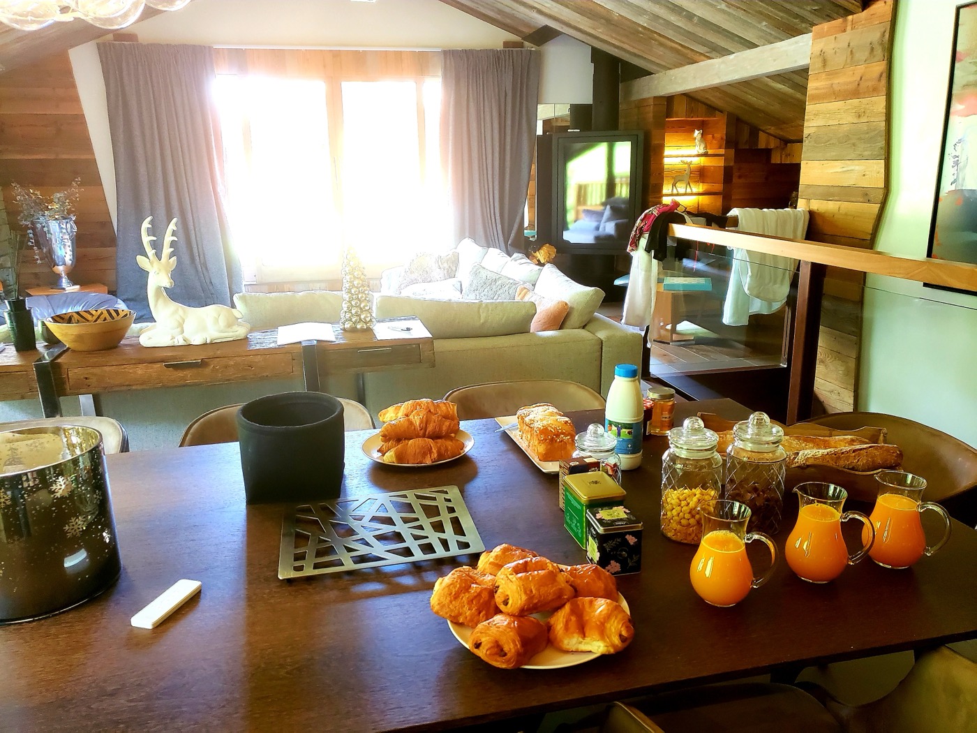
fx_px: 734
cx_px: 488
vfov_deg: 53.1
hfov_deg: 67.3
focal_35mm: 26
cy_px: 366
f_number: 1.5
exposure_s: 1/50
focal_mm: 4.3
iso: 320
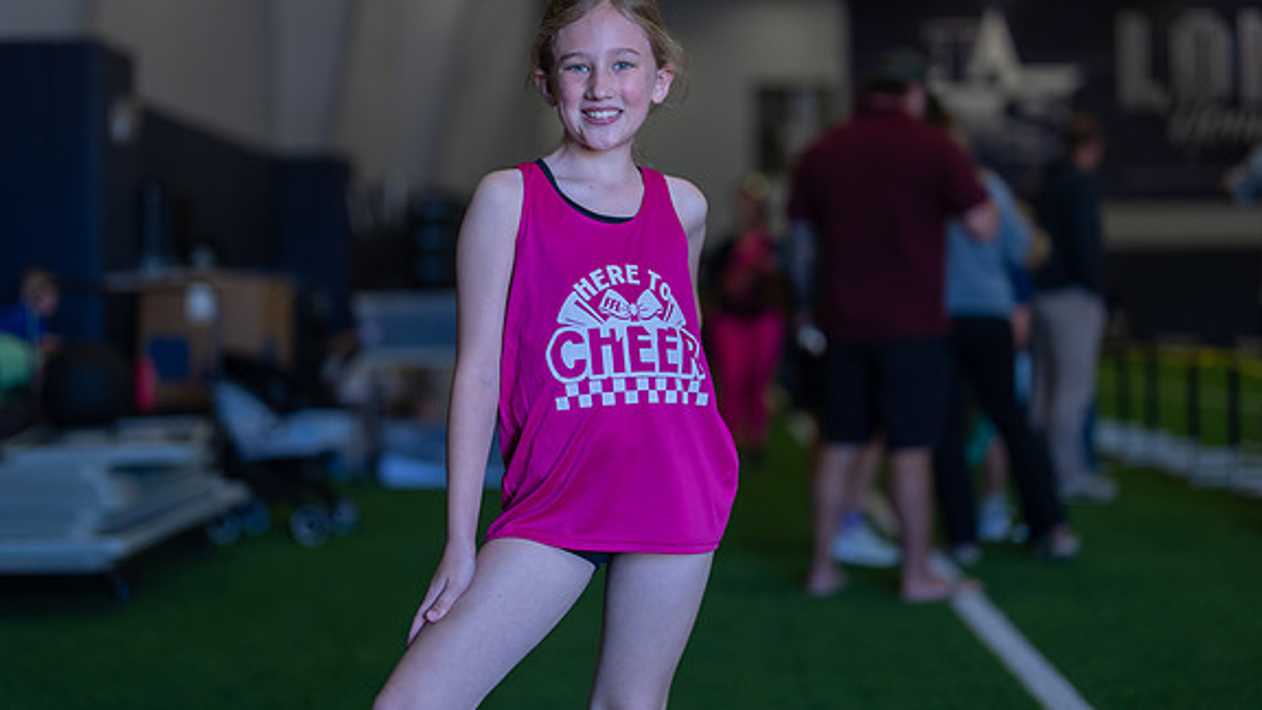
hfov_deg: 36.6
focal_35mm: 57
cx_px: 629
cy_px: 274
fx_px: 1907
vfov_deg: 21.0
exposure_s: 1/500
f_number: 1.2
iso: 160
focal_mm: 50
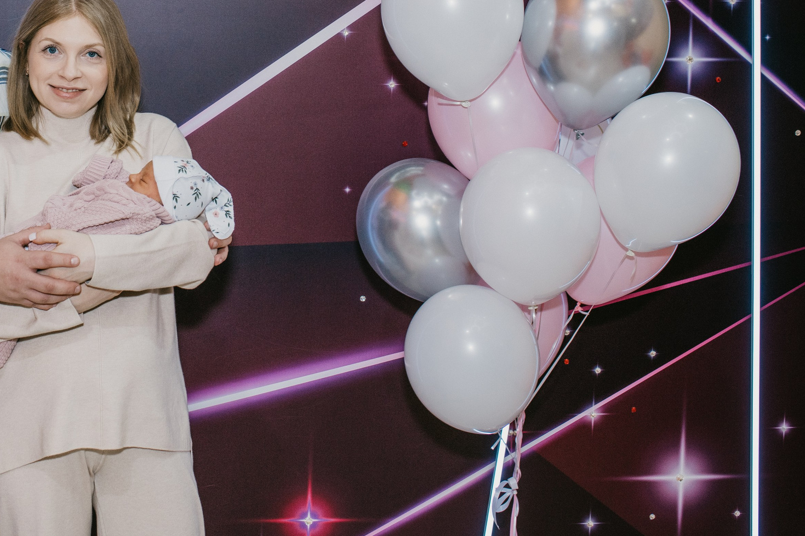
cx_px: 181
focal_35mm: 67
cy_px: 45
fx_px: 1498
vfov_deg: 19.9
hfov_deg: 29.5
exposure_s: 1/160
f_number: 4.5
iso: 125
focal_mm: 35
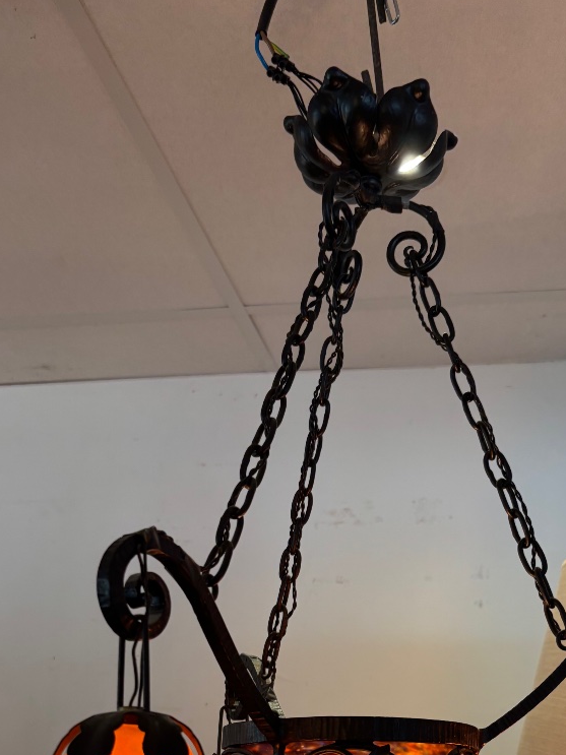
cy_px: 605
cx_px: 387
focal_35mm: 42
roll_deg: -1.9
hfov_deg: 34.0
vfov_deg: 42.8
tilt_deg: +12.3
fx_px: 916
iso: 100
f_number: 1.6
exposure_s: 1/100
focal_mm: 5.96
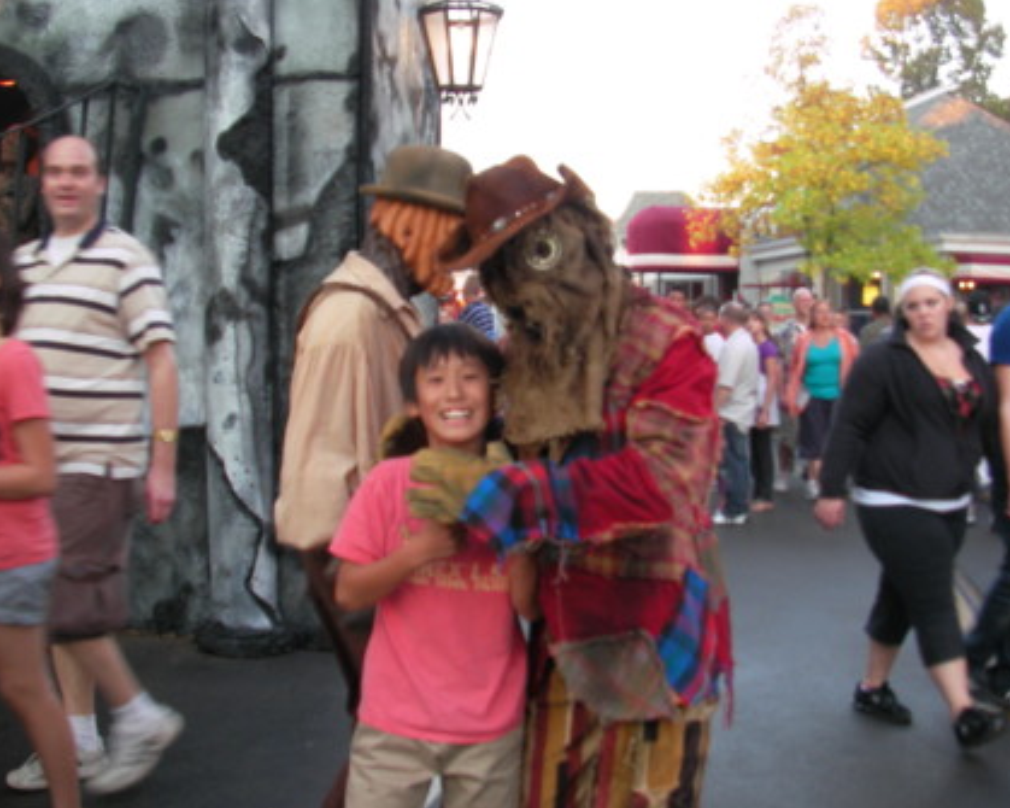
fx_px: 1285
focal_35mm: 43
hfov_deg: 42.9
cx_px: 528
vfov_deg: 34.9
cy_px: 405
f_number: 3.5
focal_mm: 6.3
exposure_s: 1/32
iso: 81
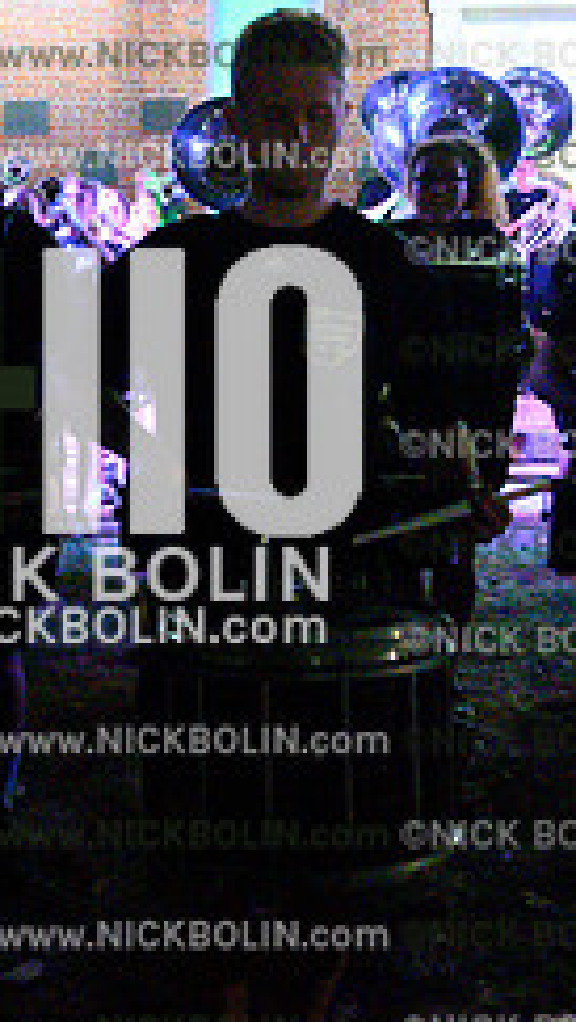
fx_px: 1626
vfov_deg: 34.8
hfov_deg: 19.7
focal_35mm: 60
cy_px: 446
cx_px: 63
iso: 64508
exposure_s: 1/320
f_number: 4
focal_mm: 24
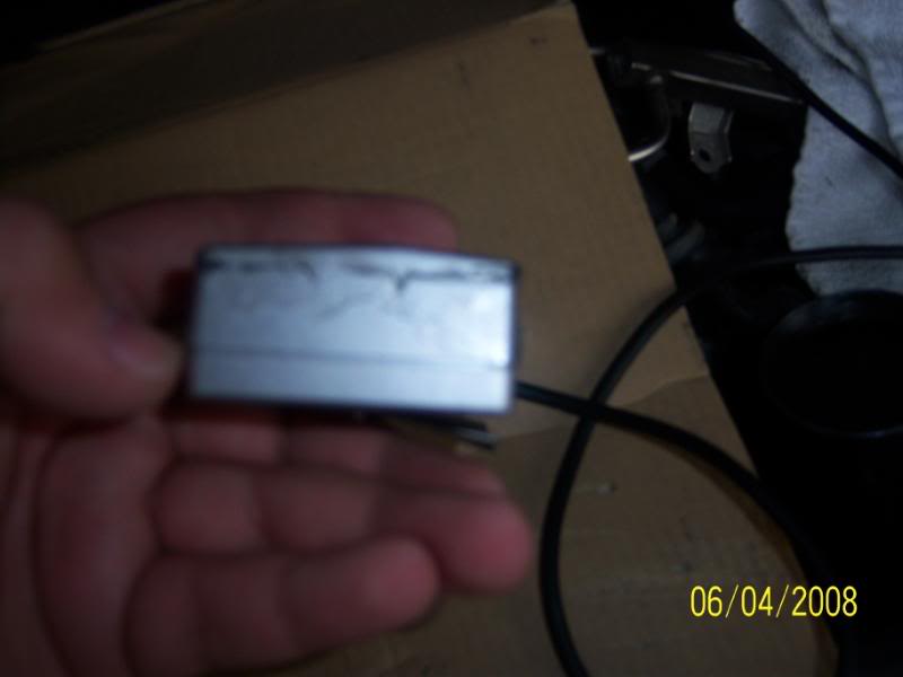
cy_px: 338
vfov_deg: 39.7
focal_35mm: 36
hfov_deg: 51.4
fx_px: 939
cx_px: 452
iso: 80
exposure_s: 1/60
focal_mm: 7.5
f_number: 2.8
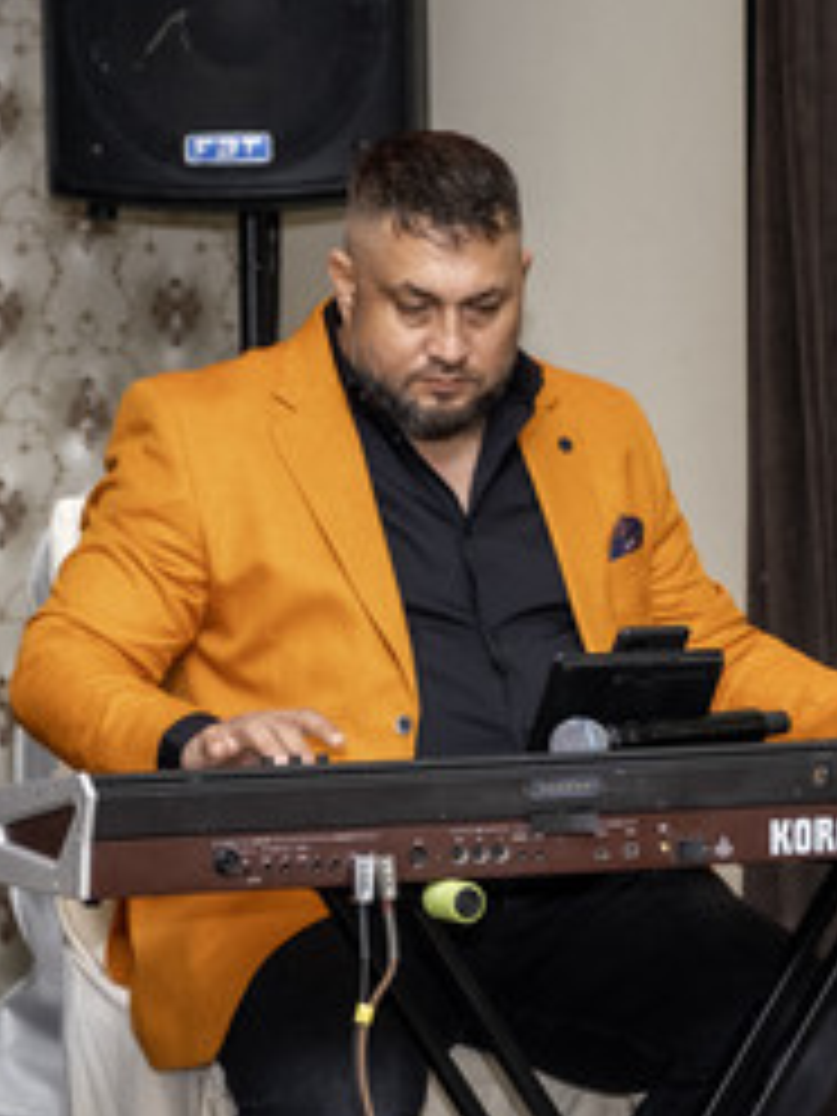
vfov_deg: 9.6
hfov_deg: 7.2
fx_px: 6641
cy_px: 623
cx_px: 338
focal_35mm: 206
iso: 1250
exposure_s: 1/125
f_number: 2.8
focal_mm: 55
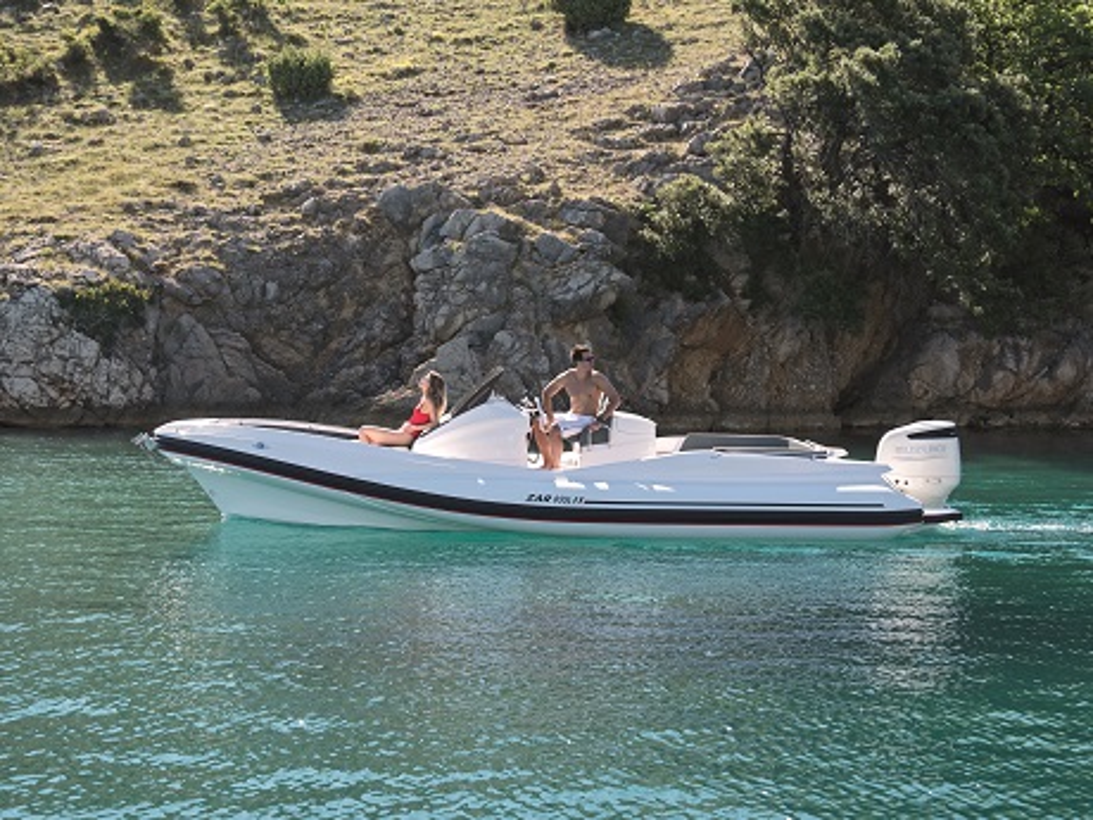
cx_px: 546
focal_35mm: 64
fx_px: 2021
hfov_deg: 30.3
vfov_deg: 22.9
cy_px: 410
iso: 200
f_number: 5
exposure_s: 1/640
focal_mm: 32
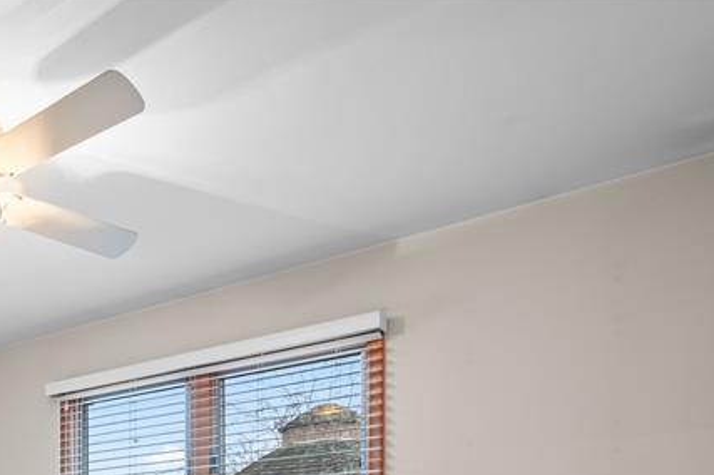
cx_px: -18
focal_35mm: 36
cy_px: 562
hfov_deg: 44.3
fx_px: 713
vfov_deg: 31.3
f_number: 5.6
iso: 640
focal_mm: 10
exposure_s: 2
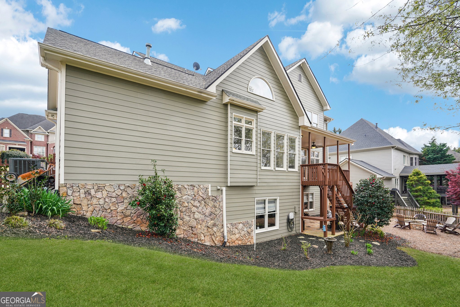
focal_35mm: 16
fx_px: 204
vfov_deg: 73.7
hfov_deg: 96.7
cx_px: 230
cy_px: 154
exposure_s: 1/30
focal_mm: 16
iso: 125
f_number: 10
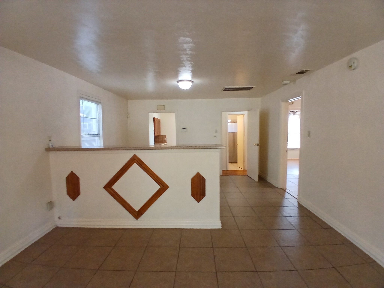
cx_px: 192
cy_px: 144
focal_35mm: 17
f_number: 2.2
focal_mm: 1.4
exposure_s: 1/30
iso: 160
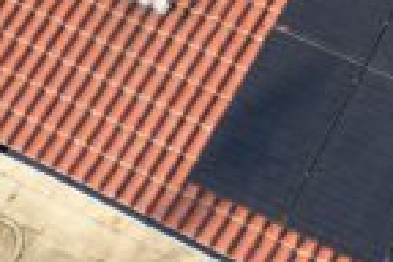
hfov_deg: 14.3
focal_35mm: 133
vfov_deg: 9.8
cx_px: 609
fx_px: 1452
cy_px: -194
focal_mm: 6.72
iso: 110
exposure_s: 1/500
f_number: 1.7
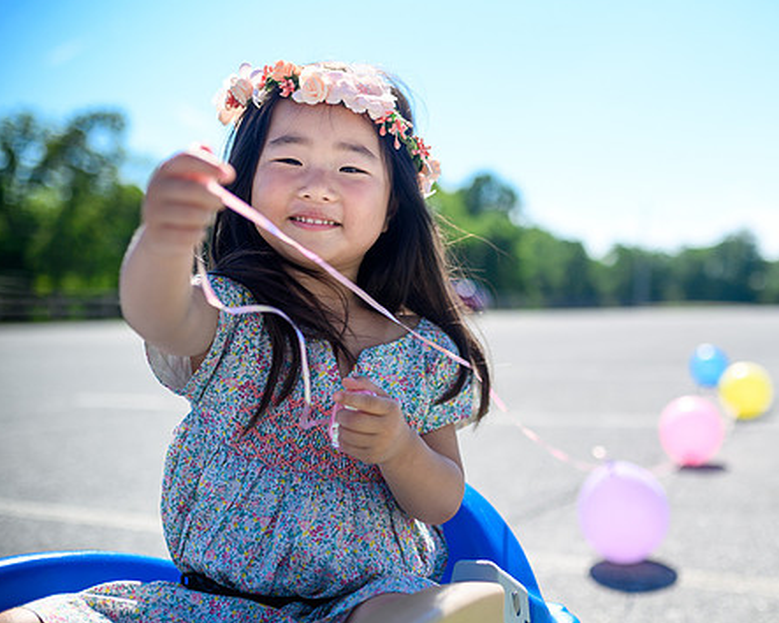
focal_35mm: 46
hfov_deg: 39.8
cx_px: 521
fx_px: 1060
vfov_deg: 32.7
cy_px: 316
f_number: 2
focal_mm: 35
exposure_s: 1/4000
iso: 100
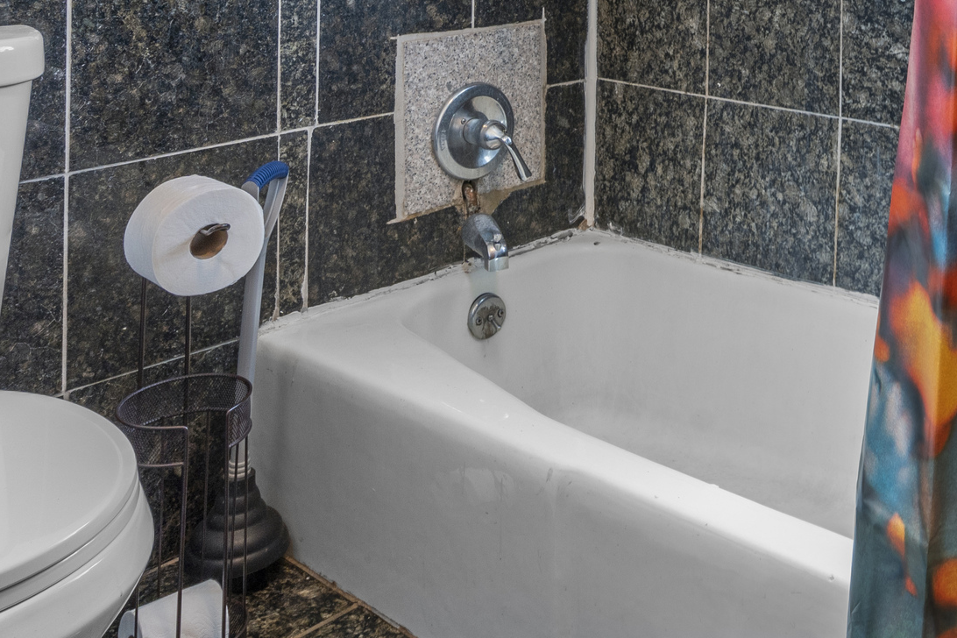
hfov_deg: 40.5
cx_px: 854
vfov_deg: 26.1
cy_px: -161
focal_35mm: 45
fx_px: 1196
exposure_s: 1.3
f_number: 9
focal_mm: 16
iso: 250
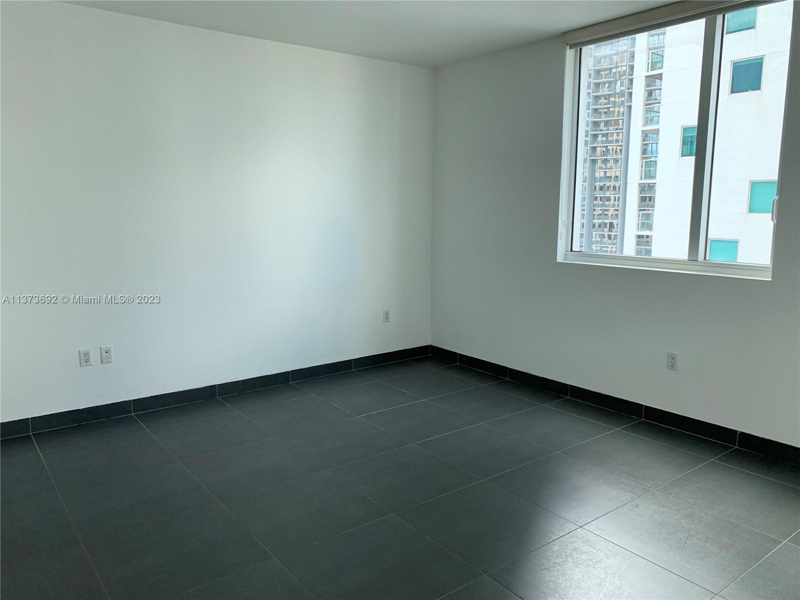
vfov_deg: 53.1
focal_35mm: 26
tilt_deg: -8.4
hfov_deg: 67.3
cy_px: 300
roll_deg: +0.1
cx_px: 400
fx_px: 601
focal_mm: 4.25
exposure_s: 1/121
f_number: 1.8
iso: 50
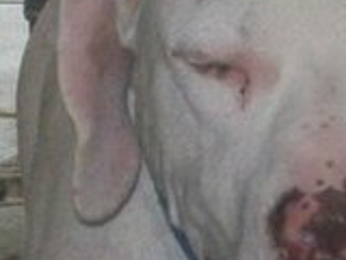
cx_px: 346
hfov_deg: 3.8
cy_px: 350
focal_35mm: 517
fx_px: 5168
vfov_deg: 2.9
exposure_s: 1/128
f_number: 4.8
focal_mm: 18
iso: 200
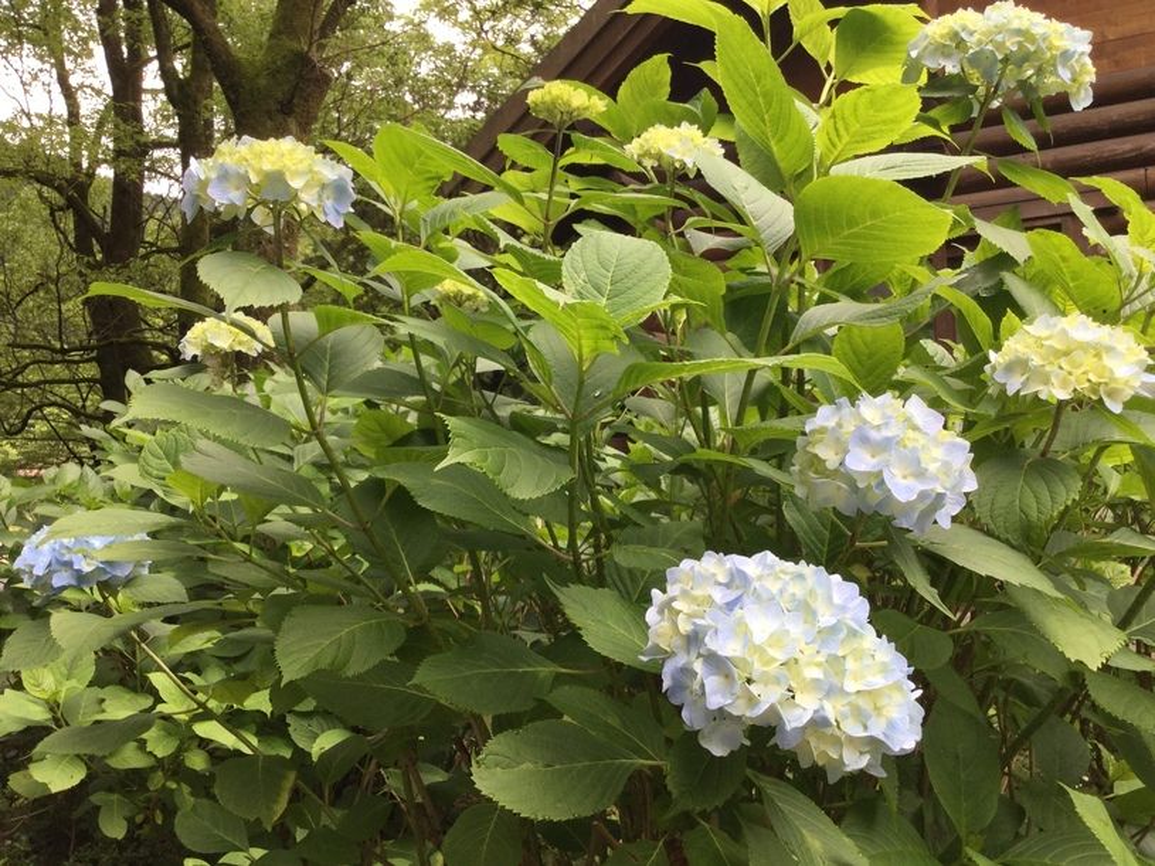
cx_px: 578
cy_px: 433
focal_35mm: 31
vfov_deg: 45.4
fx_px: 1034
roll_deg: +3.2
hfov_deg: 58.4
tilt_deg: -0.7
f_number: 2.4
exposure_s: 1/163
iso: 25
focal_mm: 3.3
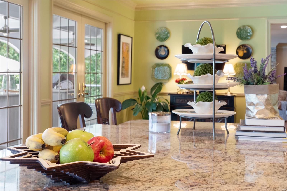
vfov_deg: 27.0
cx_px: 144
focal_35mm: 50
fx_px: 399
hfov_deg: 39.6
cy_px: 96
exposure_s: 1/2.5
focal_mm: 25
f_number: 8
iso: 400
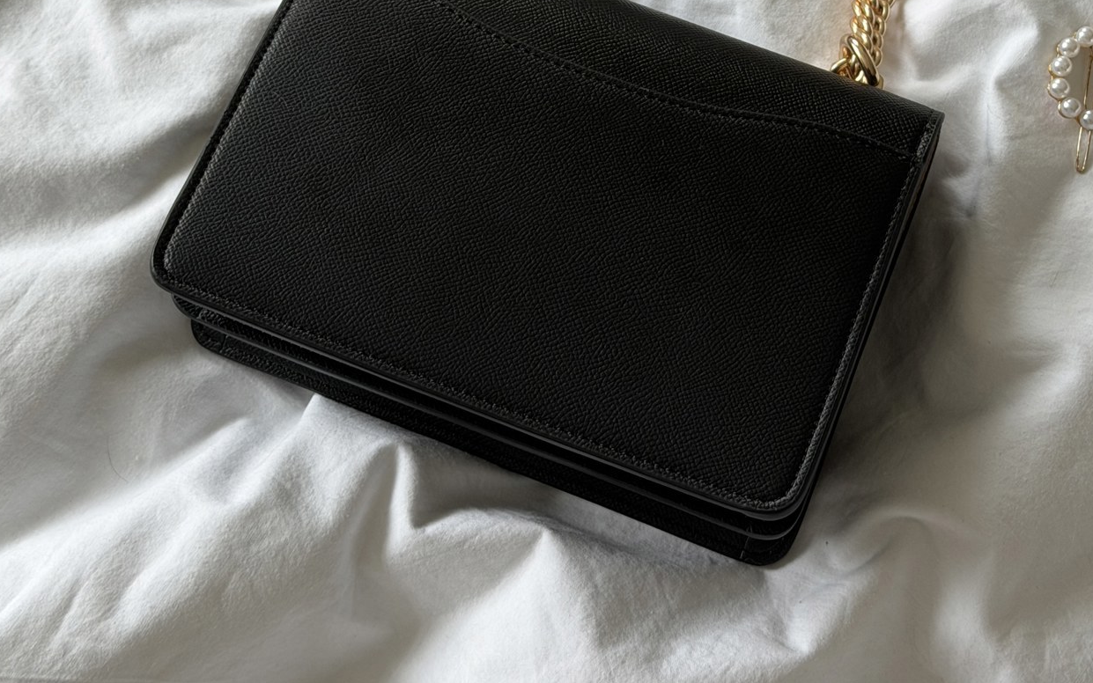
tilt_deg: -70.3
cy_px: -26
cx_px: 624
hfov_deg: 25.2
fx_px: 2443
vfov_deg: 15.6
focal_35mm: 82
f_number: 1.78
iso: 50
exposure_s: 1/122
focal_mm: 6.76
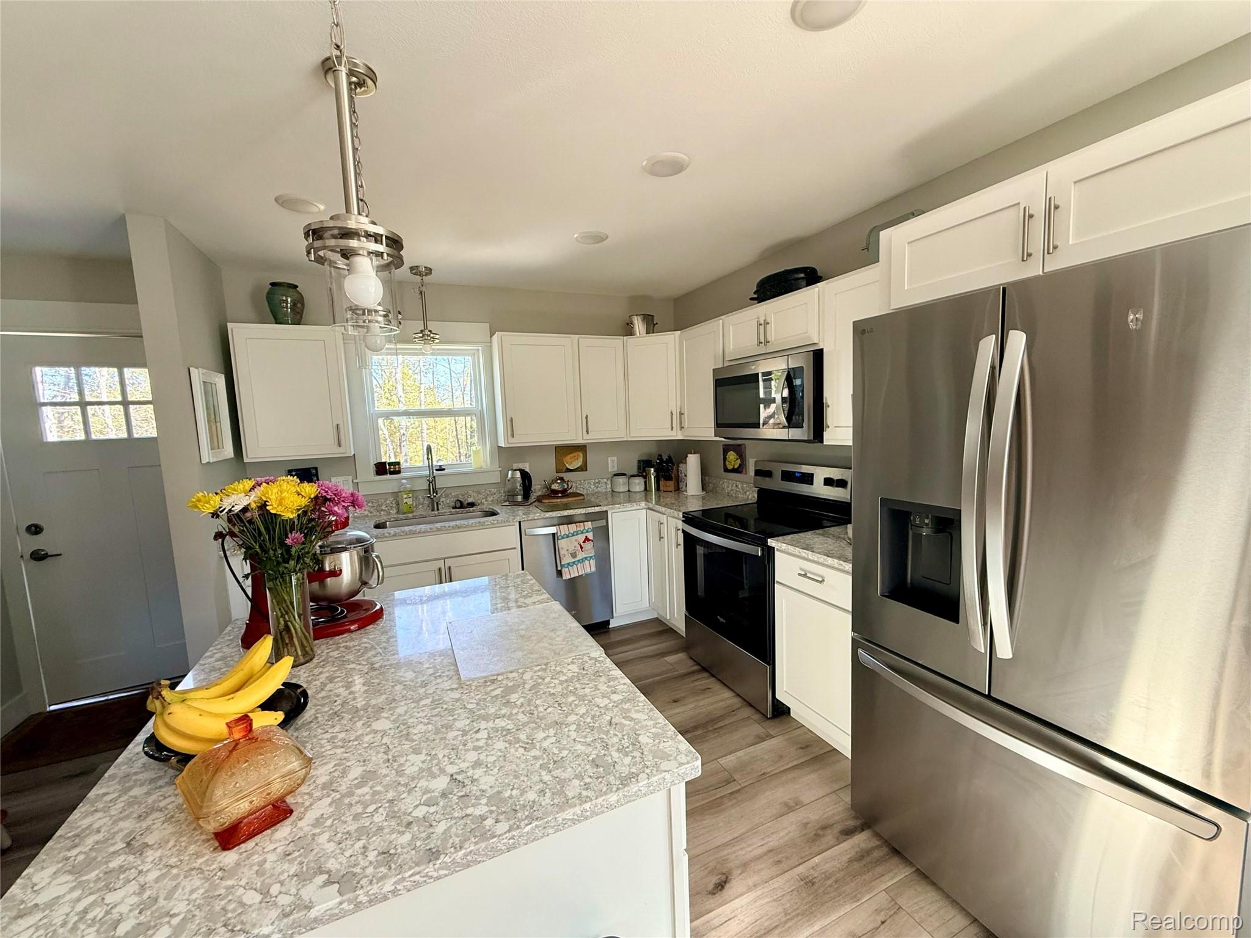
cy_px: 469
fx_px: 506
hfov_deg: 102.1
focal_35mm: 14
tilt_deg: -6.4
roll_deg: +2.1
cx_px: 626
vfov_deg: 85.7
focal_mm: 2.22
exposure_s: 1/99
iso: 200
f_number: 2.2
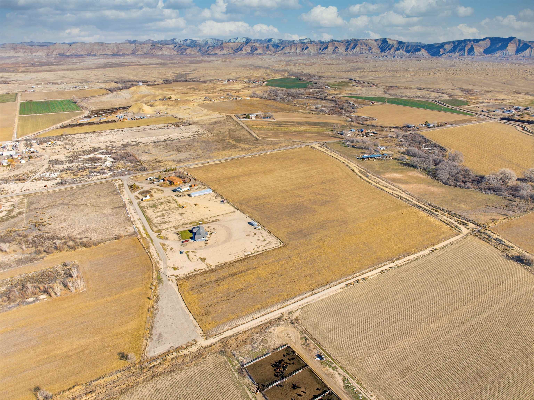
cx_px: 267
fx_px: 370
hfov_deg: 71.6
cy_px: 200
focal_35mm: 24
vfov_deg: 56.8
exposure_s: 1/5000
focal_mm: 12.3
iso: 120
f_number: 2.8
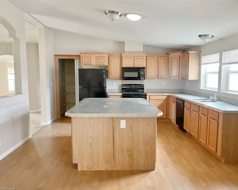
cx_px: 121
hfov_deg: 62.2
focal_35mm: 28
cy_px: 98
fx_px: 197
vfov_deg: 51.5
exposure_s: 1/59
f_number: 1.6
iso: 500
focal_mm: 4.2
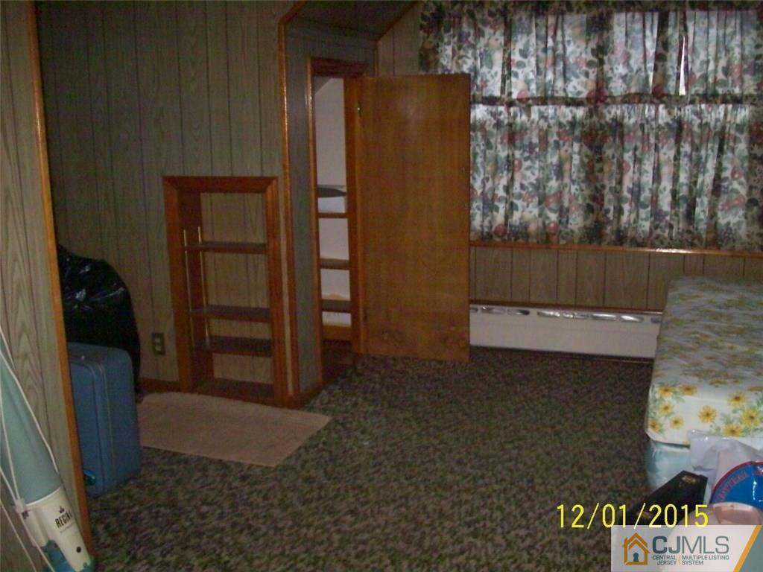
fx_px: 794
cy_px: 286
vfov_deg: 39.7
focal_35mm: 36
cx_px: 382
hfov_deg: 51.4
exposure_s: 1/64
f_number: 2.7
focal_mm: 6
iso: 160
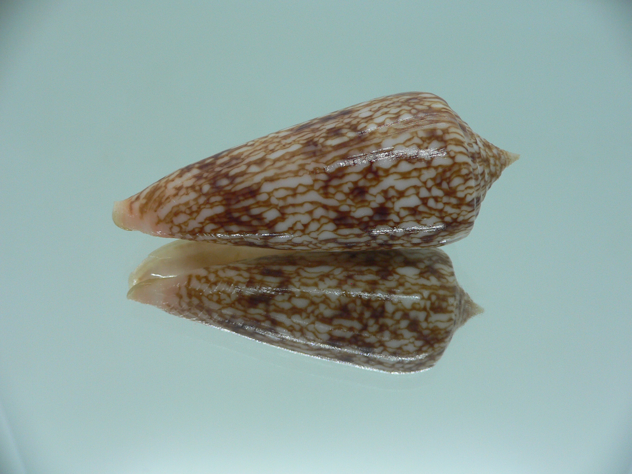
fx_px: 639
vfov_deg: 40.7
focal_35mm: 35
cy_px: 237
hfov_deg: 52.6
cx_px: 316
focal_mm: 4.6
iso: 100
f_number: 2.8
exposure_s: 1/60
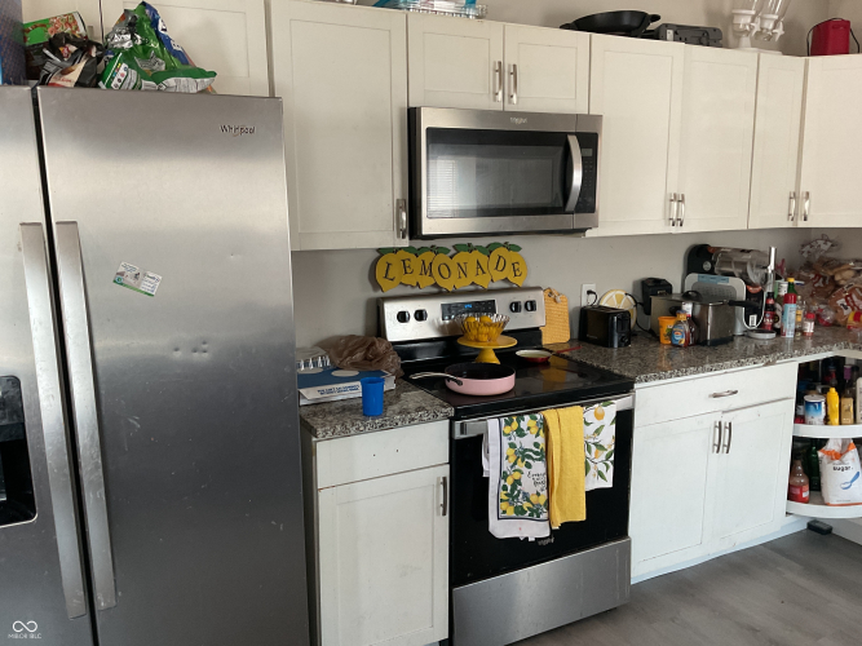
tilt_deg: -11.4
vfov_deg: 48.2
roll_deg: +0.7
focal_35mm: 29
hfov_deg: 61.7
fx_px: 722
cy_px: 323
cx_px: 431
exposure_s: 1/60
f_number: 1.8
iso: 100
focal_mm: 3
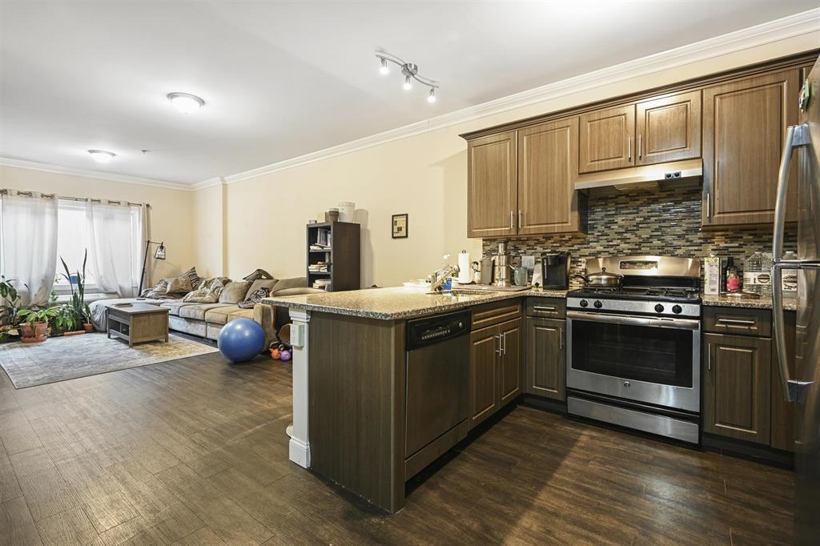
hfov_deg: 96.8
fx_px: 364
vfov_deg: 73.7
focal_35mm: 16
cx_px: 410
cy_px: 273
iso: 400
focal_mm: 16
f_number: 8
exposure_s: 1.3
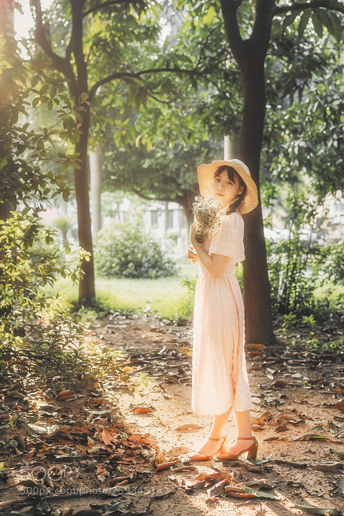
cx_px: 172
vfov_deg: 54.4
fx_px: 502
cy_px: 258
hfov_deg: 37.8
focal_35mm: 35
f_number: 2.2
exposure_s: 1/40
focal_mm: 35
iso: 100
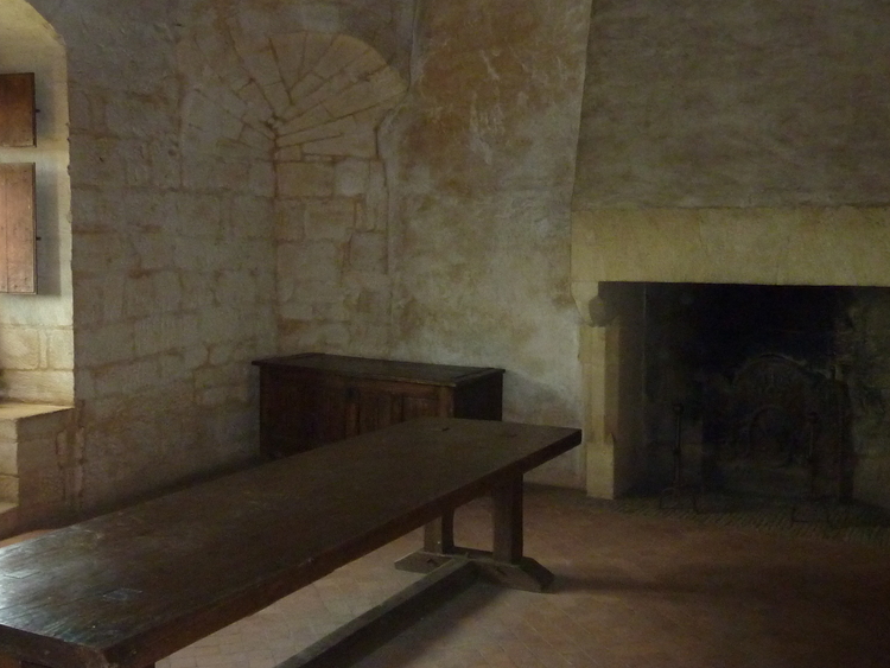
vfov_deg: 36.0
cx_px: 433
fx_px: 1029
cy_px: 323
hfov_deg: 46.8
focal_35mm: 40
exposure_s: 1/30
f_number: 3.3
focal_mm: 4.1
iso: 400
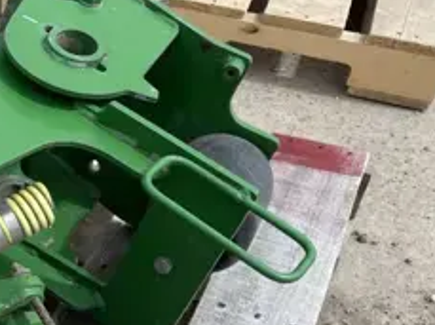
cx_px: -104
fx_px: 878
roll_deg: +2.4
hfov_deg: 24.8
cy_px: 281
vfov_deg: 20.6
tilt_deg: -34.7
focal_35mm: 70
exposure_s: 1/2717
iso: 32
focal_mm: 5.1
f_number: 1.6
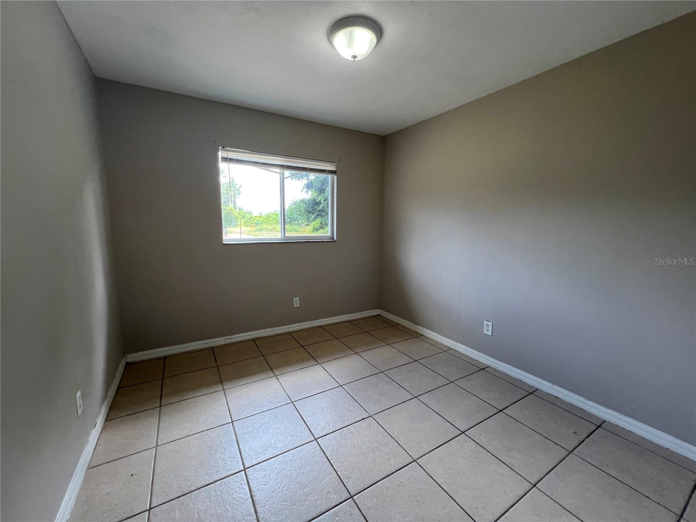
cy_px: 261
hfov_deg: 106.2
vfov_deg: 89.9
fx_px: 261
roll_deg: -0.5
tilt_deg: -9.1
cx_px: 348
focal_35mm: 13
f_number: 1.8
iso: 80
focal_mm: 1.57
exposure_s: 1/120
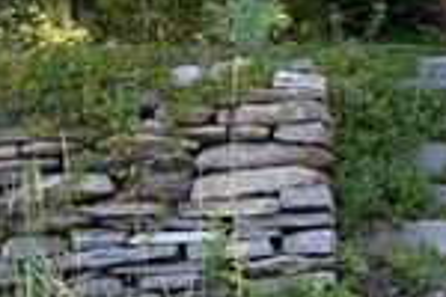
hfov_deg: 21.6
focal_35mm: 83
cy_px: -162
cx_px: 613
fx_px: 1028
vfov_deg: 15.1
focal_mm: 6.76
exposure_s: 1/689
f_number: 1.78
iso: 100
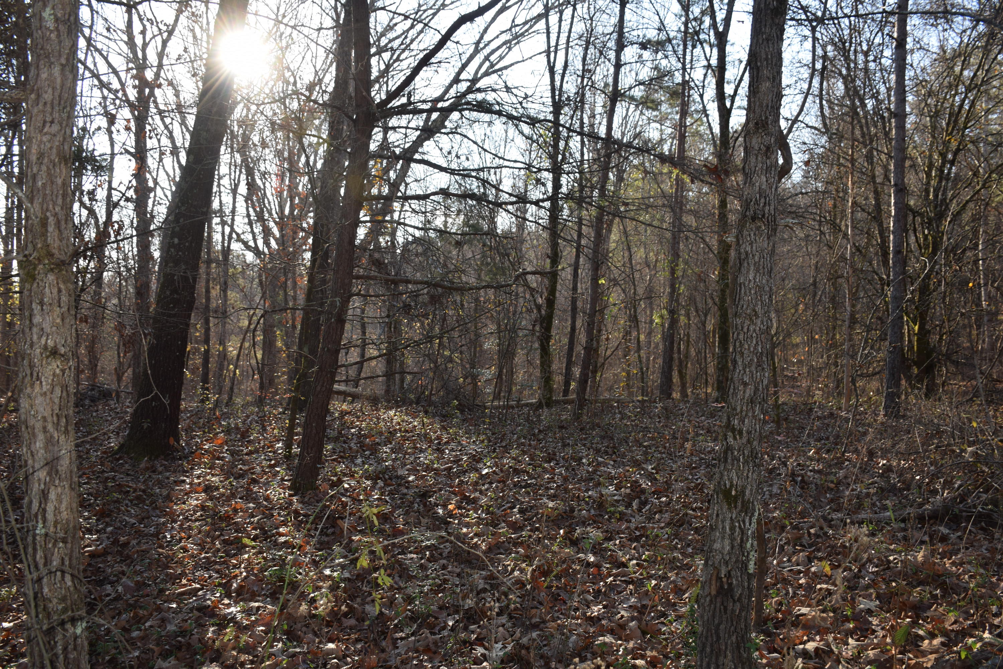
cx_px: 502
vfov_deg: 43.6
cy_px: 334
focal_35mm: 30
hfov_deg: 61.9
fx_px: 836
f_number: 5.6
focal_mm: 20
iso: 125
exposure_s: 1/125
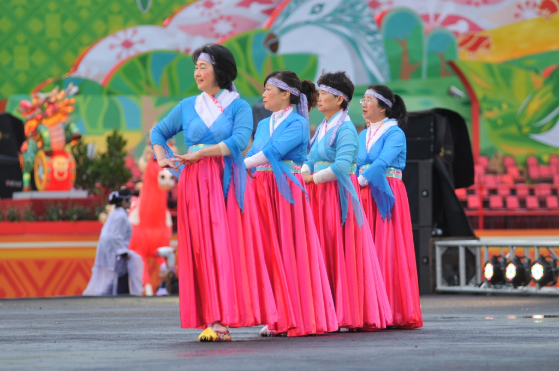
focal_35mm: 202
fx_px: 3140
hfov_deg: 10.2
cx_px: 280
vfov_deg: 6.8
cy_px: 186
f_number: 2.8
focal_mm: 135
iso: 250
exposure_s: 1/160
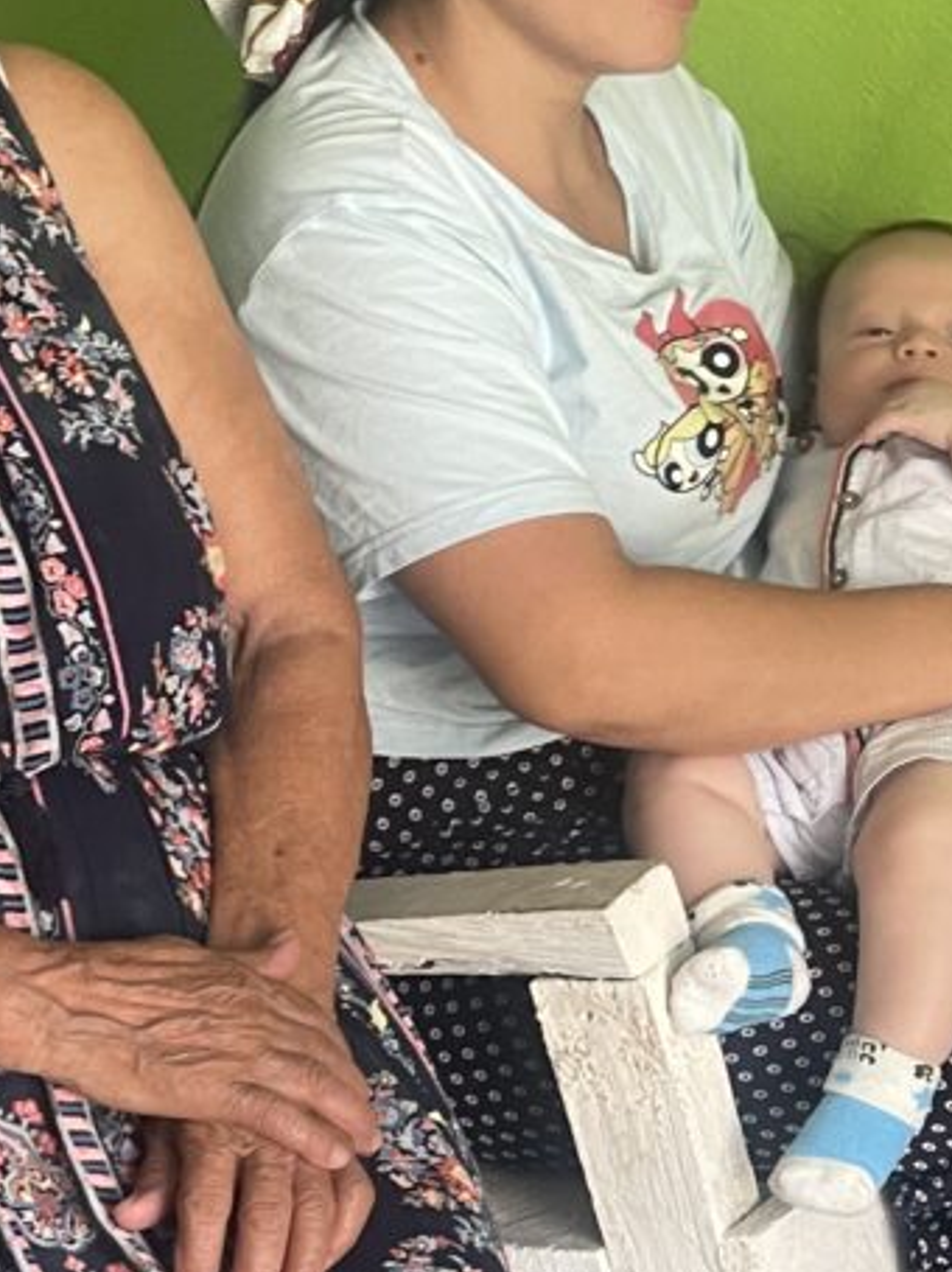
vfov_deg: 21.8
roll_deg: +4.6
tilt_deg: -23.4
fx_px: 3230
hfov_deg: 16.2
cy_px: 1112
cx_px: 1106
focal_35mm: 88
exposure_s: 1/60
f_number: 1.6
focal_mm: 4.2
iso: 160
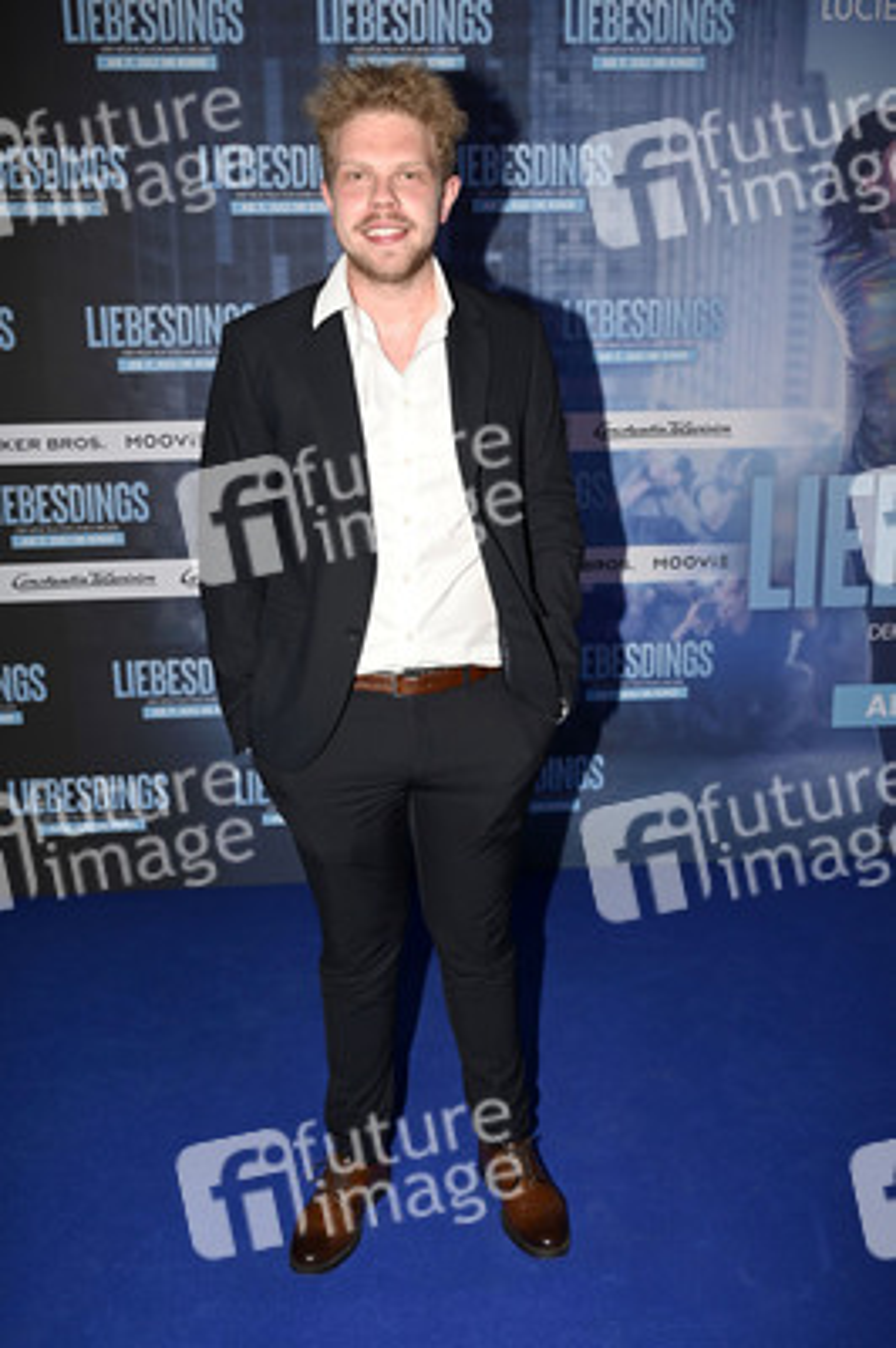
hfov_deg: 37.8
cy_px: 674
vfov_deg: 54.5
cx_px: 448
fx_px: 1309
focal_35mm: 35
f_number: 8
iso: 1250
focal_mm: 35
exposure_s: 1/160
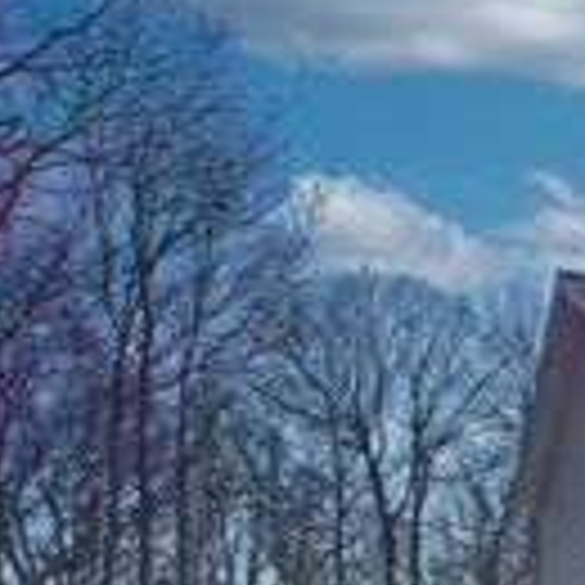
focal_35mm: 72
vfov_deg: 22.3
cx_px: 1012
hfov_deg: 19.1
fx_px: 1377
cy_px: 691
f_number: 2.8
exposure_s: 1/1500
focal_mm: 8.38
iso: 100
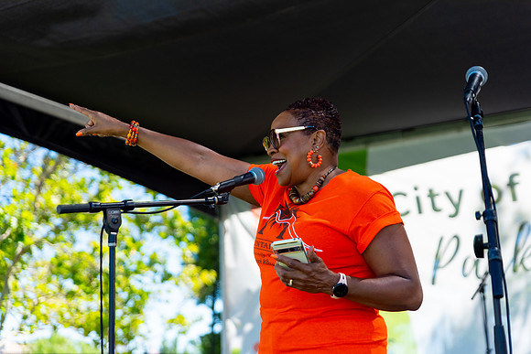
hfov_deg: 28.8
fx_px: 1033
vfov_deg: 19.5
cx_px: 266
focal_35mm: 70
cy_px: 177
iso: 160
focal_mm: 70
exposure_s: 1/2500
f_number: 2.8
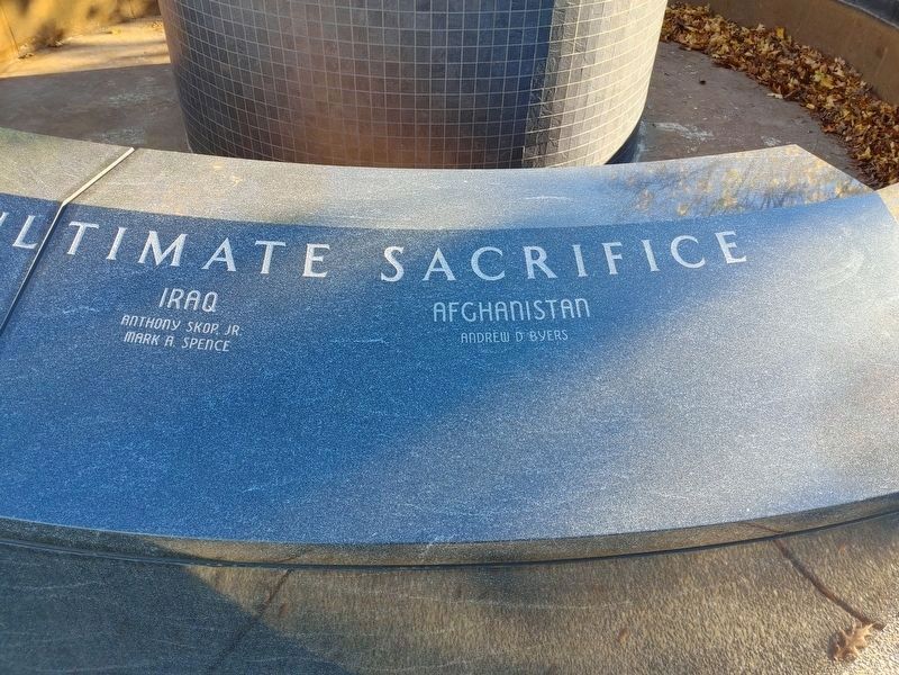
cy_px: 338
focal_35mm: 26
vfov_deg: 53.1
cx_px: 450
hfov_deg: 67.3
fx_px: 675
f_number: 1.8
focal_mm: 4.81
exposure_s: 1/154
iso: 50
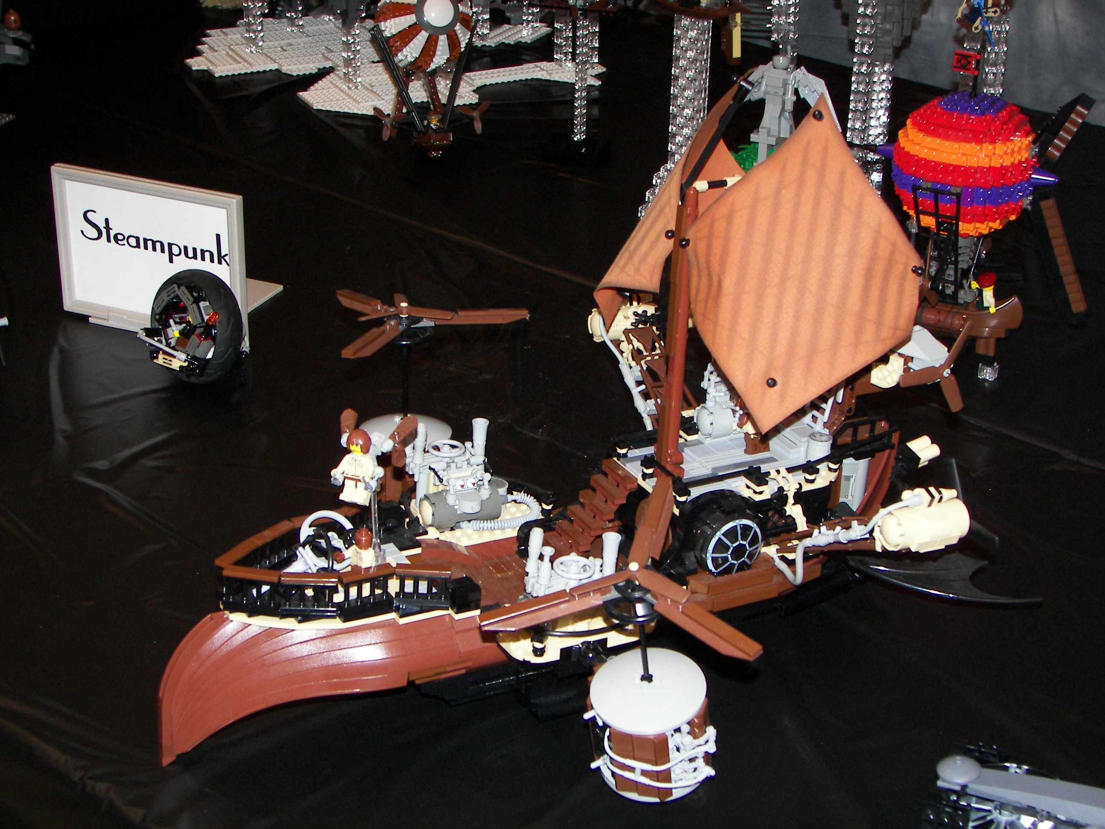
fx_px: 1947
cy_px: 414
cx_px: 552
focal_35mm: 61
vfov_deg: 24.0
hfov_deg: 31.7
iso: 100
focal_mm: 10.1
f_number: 2.8
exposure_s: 1/30
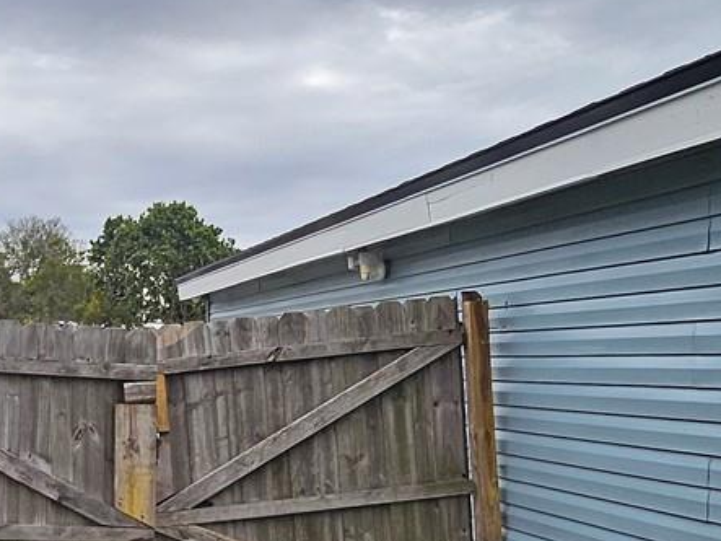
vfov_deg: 30.1
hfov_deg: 39.7
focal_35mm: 47
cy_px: 435
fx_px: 979
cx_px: 215
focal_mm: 1.74
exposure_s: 1/805
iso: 40
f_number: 2.2
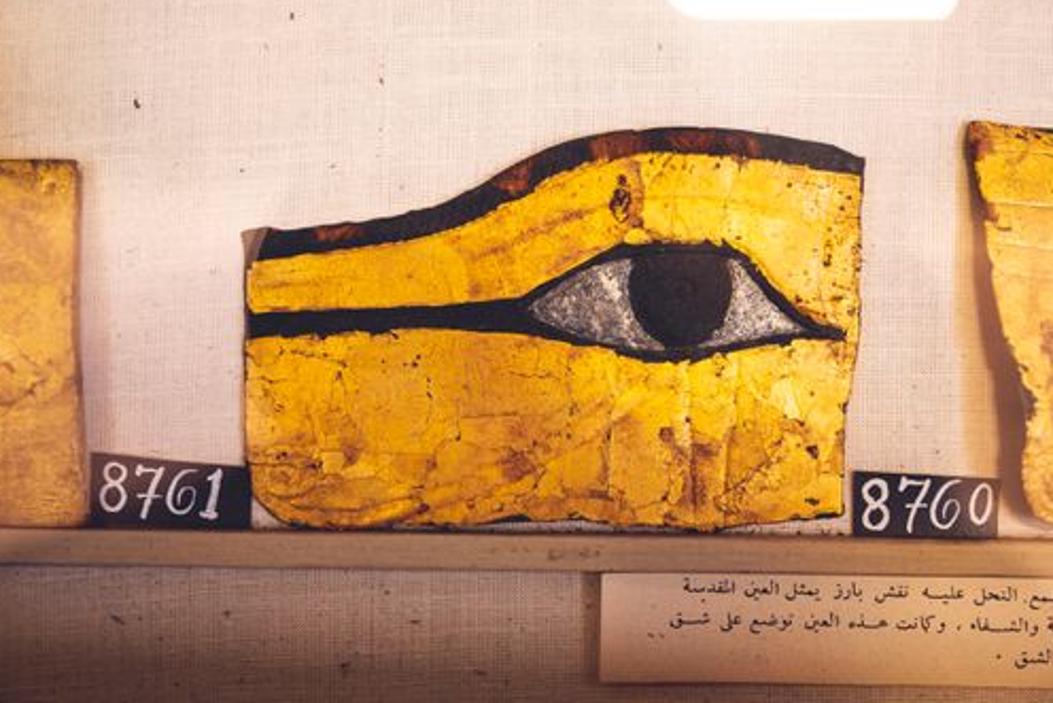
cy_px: 352
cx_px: 529
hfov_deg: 41.9
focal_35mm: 47
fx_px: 1375
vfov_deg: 28.7
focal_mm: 44
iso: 500
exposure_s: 1/80
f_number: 2.8
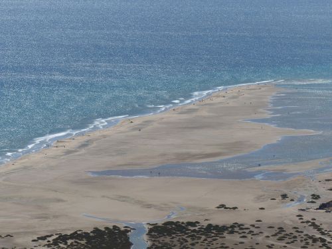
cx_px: 166
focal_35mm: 279
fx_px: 2676
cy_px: 124
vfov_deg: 5.3
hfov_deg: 7.1
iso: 100
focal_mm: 50.2
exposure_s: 1/1600
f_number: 6.3
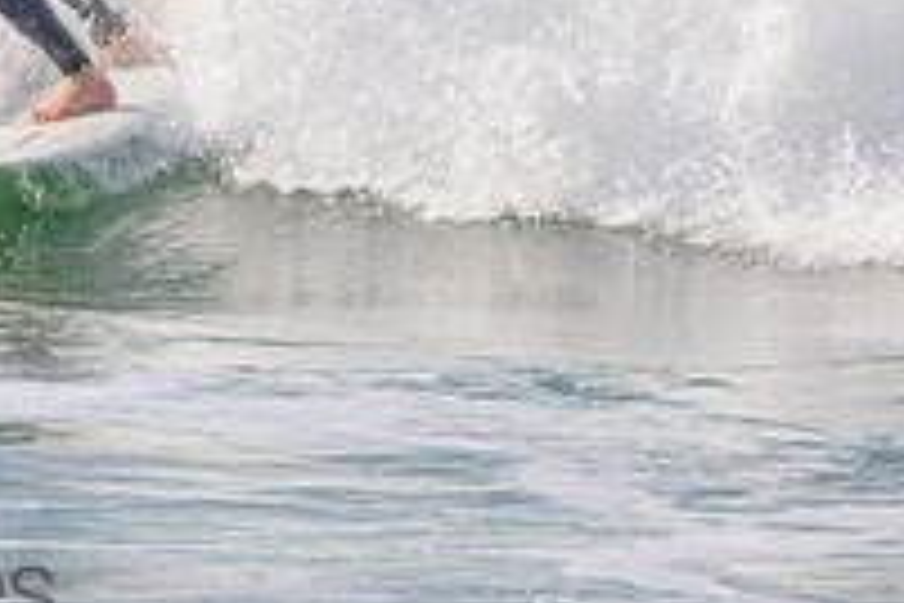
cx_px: -292
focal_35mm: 2305
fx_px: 57877
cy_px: -160
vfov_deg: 0.6
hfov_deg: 0.9
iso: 1600
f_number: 11
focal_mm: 800
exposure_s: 1/2000
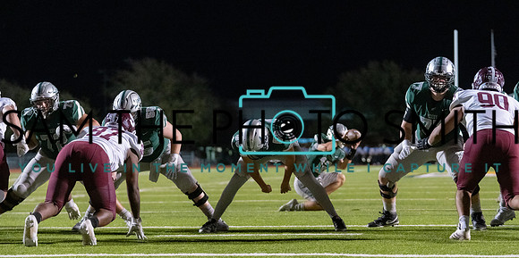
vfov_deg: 9.2
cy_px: 154
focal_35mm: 120
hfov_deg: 18.3
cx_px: 269
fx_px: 1609
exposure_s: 1/1250
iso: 10000
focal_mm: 98
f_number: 2.8
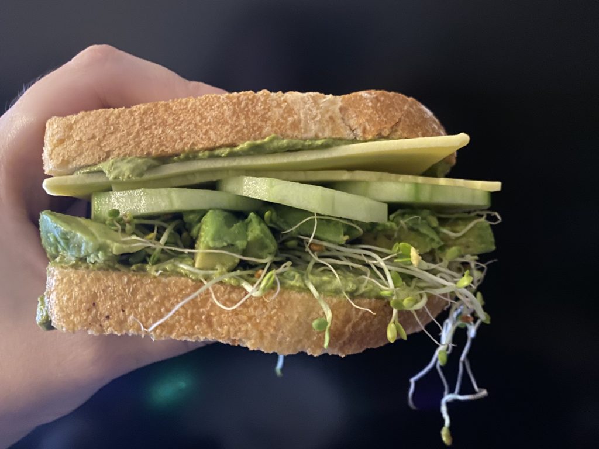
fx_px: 450
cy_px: 224
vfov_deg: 53.1
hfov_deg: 67.3
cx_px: 300
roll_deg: -3.1
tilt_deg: -9.3
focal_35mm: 26
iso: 500
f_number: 1.8
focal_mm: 4.25
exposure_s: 1/12
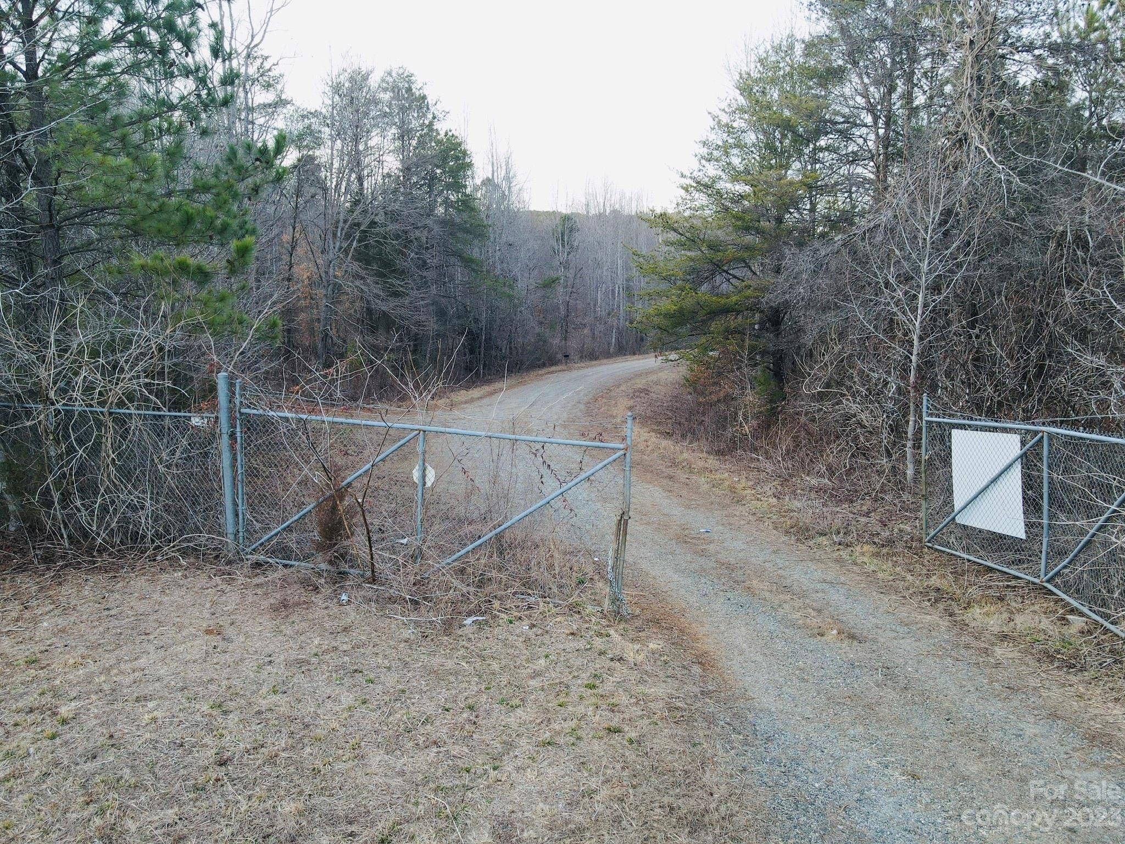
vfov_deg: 56.8
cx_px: 562
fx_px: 780
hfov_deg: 71.6
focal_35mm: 24
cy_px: 422
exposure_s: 1/30
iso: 100
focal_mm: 4.5
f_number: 2.8
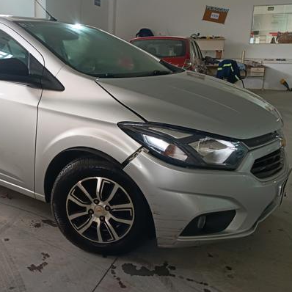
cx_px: 66
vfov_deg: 44.9
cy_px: 134
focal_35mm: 37
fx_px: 353
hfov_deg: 43.2
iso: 410
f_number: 1.8
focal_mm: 4.81
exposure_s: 1/60.1
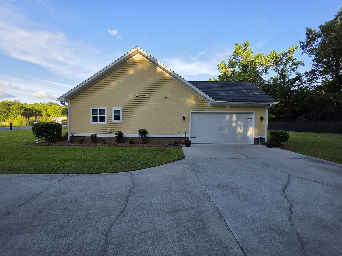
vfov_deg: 89.9
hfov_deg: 106.2
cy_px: 128
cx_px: 171
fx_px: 128
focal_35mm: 13
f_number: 1.9
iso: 40
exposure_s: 1/548
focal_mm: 2.2
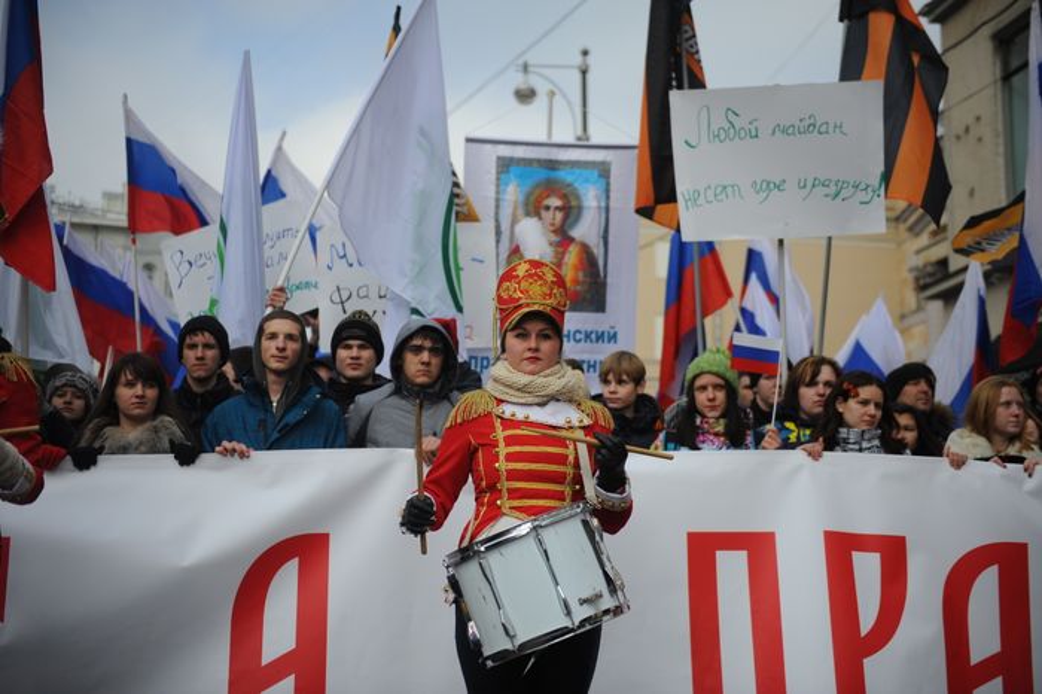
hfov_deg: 41.1
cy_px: 347
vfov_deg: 28.0
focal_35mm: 48
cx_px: 521
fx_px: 1389
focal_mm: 48
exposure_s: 1/8000
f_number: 2.8
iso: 640
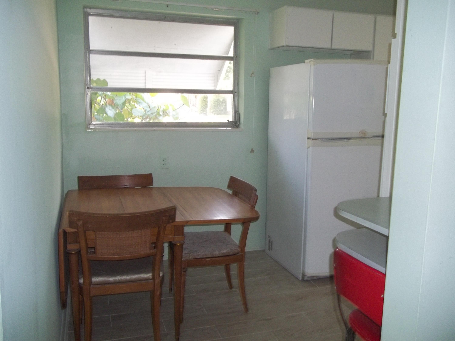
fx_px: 421
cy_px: 170
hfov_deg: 56.8
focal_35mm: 32
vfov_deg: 44.2
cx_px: 228
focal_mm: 5.7
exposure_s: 1/30
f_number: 2.9
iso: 160
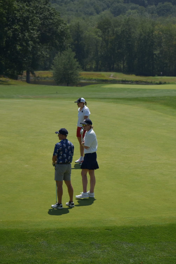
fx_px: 1085
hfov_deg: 9.3
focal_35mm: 148
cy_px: 128
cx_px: 83
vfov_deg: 13.9
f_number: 5.6
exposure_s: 1/3200
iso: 200
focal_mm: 92
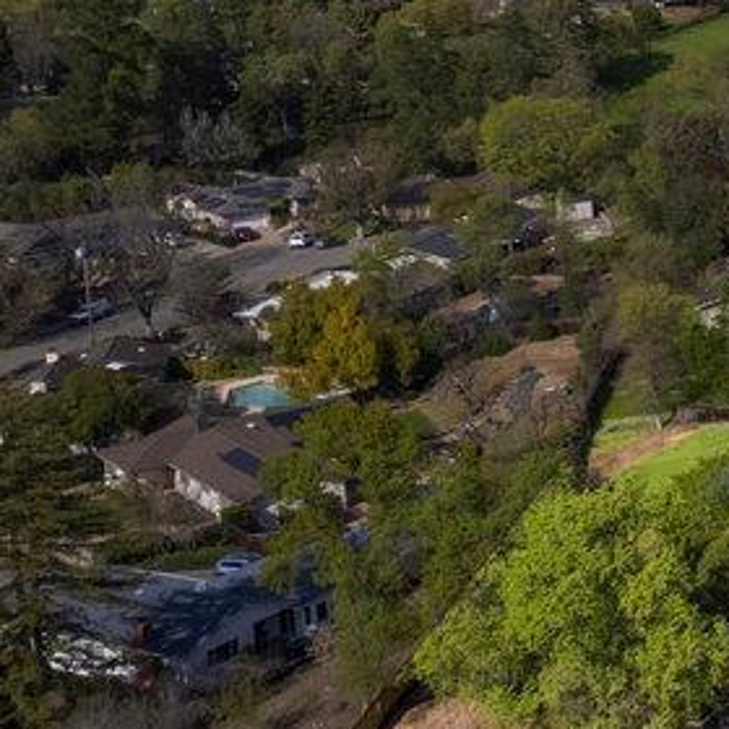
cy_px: 121
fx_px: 1906
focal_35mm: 80
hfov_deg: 17.9
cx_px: 1265
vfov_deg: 21.3
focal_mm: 8.38
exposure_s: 1/2000
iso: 100
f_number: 2.8
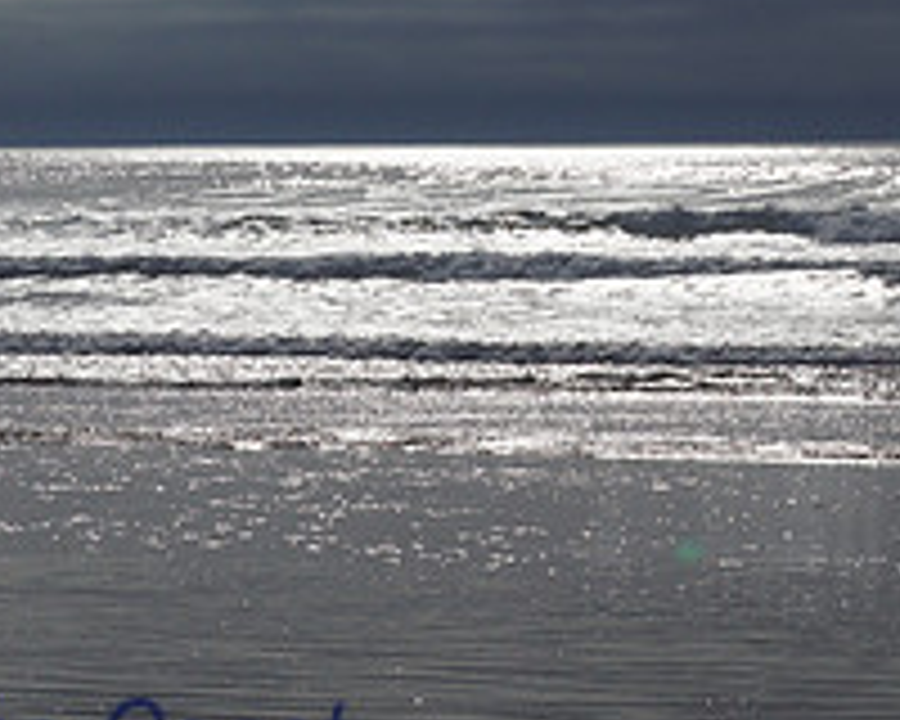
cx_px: 630
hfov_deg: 8.6
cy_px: -20
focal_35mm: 224
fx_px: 5976
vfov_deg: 6.9
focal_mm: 55
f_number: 13
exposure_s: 1/800
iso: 100
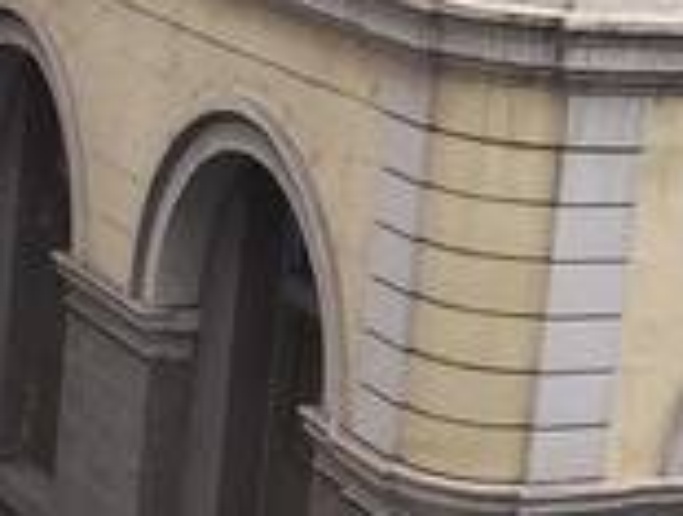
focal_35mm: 112
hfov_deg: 17.4
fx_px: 2215
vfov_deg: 13.2
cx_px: 533
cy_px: 101
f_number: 2.2
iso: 50
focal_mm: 4.15
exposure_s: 1/100
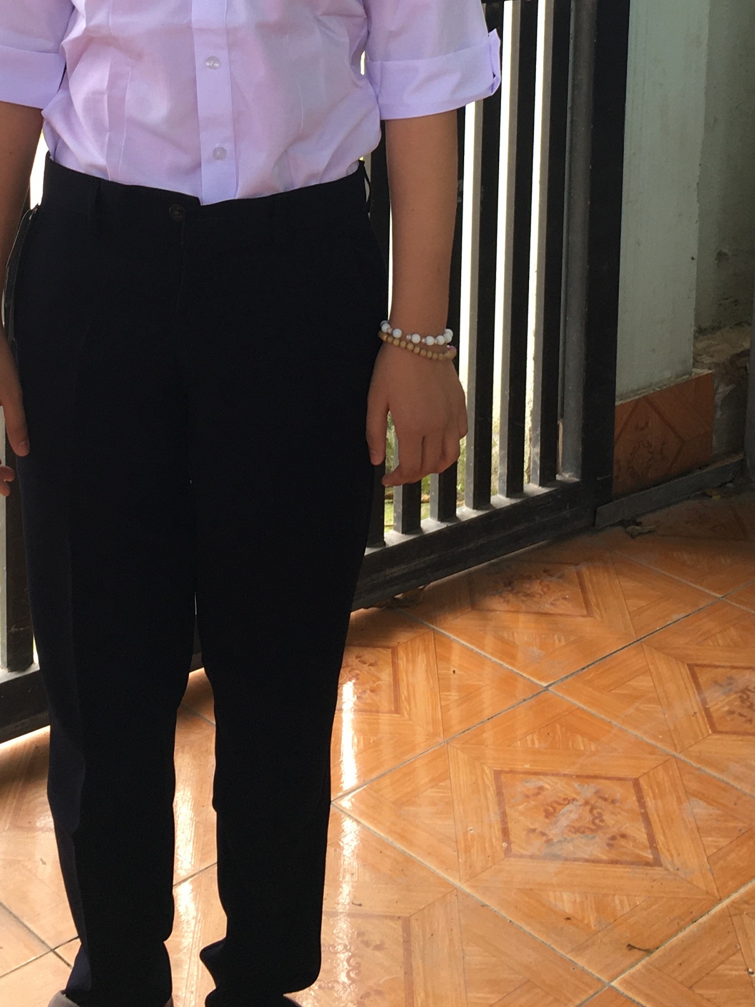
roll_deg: -1.4
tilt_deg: -7.1
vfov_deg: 31.2
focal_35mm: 58
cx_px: 202
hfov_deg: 25.0
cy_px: 47
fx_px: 1686
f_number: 2.2
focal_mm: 4.15
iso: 25
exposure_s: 1/50
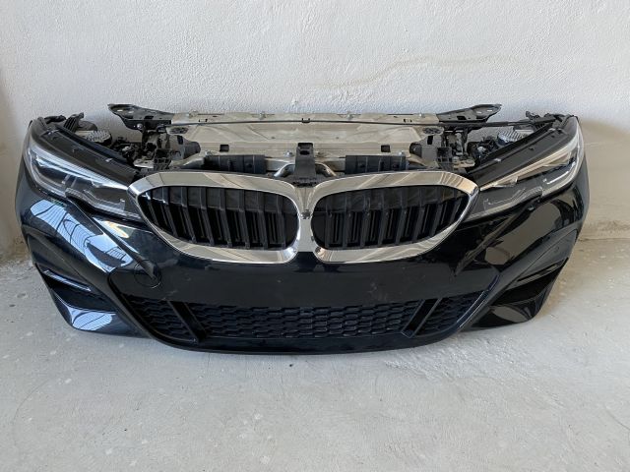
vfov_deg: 53.1
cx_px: 315
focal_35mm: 26
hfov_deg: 67.3
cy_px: 236
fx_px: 473
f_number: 1.8
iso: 160
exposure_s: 1/60
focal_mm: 4.25
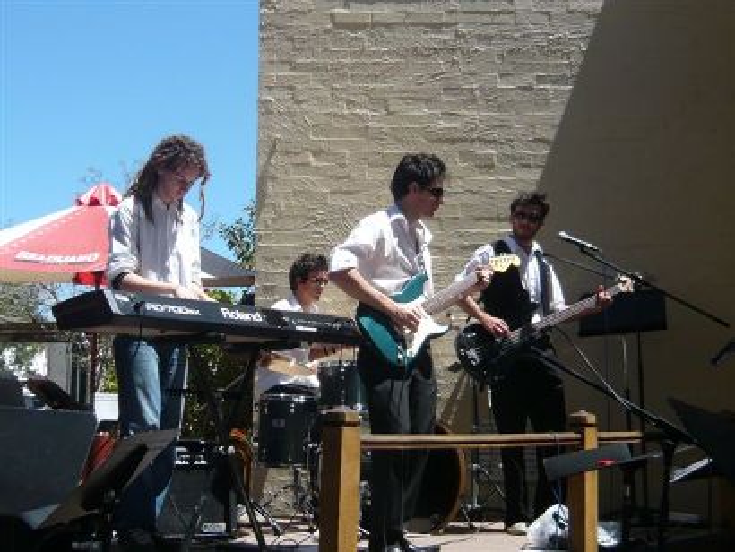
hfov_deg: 40.4
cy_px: 276
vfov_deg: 30.9
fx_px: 999
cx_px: 368
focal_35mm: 47
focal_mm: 4.9
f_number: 2.9
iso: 100
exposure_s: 1/1300
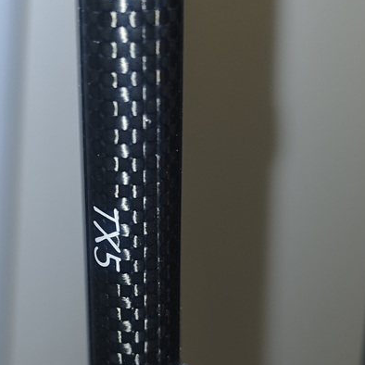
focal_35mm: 67
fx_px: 799
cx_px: 101
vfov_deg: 25.6
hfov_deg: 25.5
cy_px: 250
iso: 400
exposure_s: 1/95.3
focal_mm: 8.72
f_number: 1.63
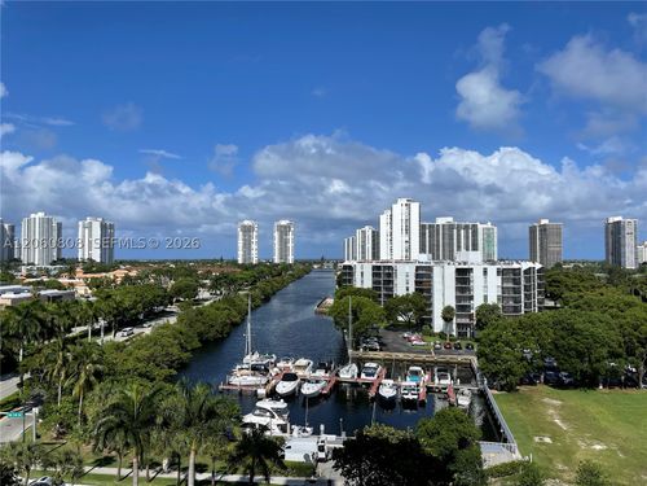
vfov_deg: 53.1
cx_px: 324
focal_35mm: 26
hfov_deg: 67.3
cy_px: 243
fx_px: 486
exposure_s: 1/5814
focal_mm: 4.2
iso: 32
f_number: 1.6
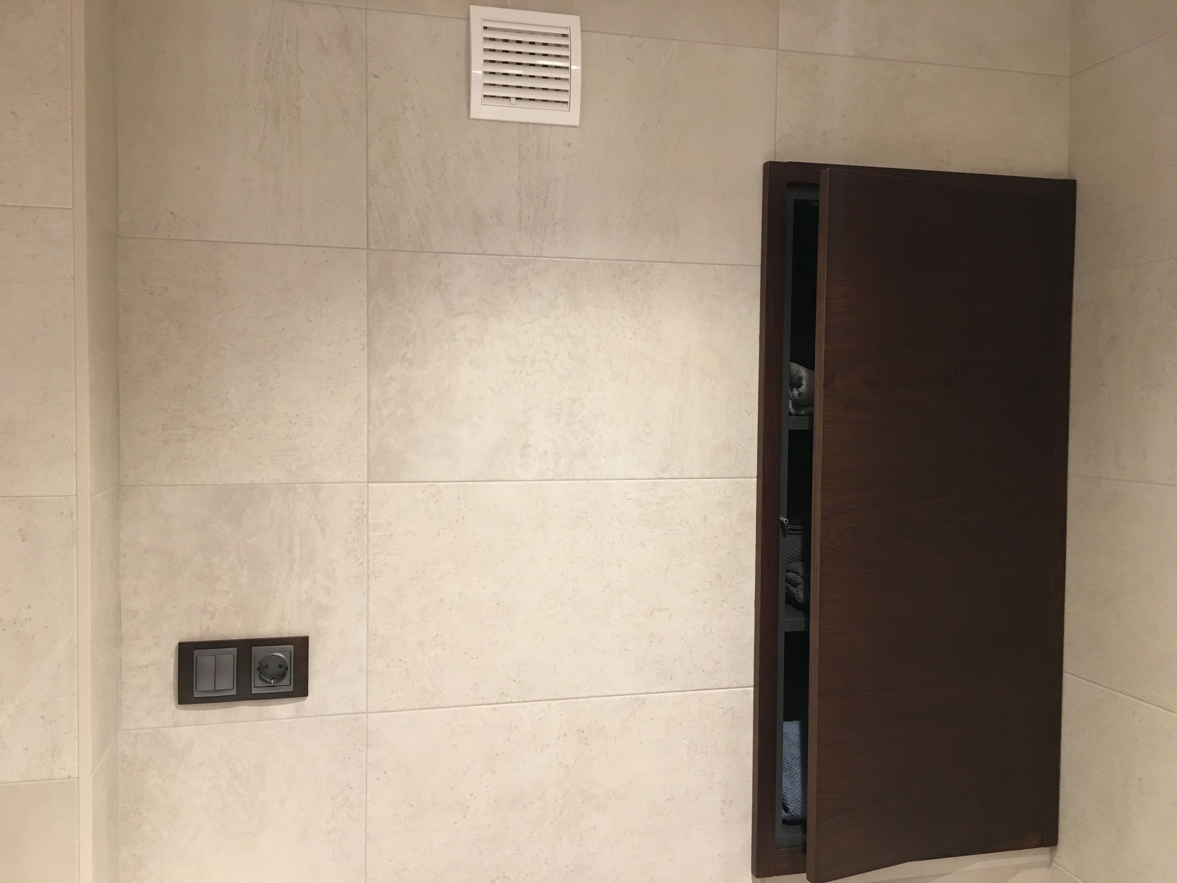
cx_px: 588
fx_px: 986
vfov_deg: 48.2
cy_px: 442
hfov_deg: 61.7
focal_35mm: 29
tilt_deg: -2.9
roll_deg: -0.6
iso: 125
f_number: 2.2
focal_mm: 4.15
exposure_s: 1/33
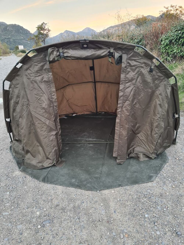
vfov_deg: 67.3
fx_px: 184
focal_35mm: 26
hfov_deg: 53.1
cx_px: 92
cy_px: 122
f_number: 1.8
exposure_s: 1/50
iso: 200
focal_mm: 5.4
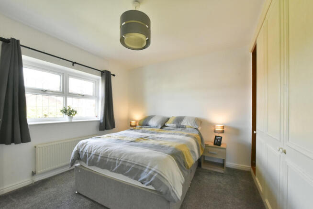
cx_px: 156
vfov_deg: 81.3
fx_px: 122
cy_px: 104
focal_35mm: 14
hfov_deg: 104.2
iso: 12800
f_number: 8
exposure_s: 1/400
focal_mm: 14
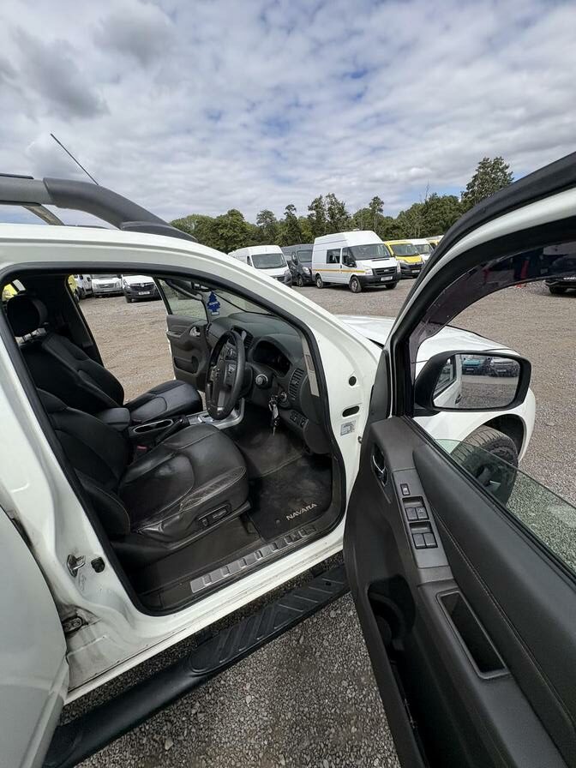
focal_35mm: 14
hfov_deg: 85.7
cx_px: 288
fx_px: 311
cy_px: 384
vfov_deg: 102.1
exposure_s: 1/1637
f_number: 2.2
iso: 40
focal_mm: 2.22
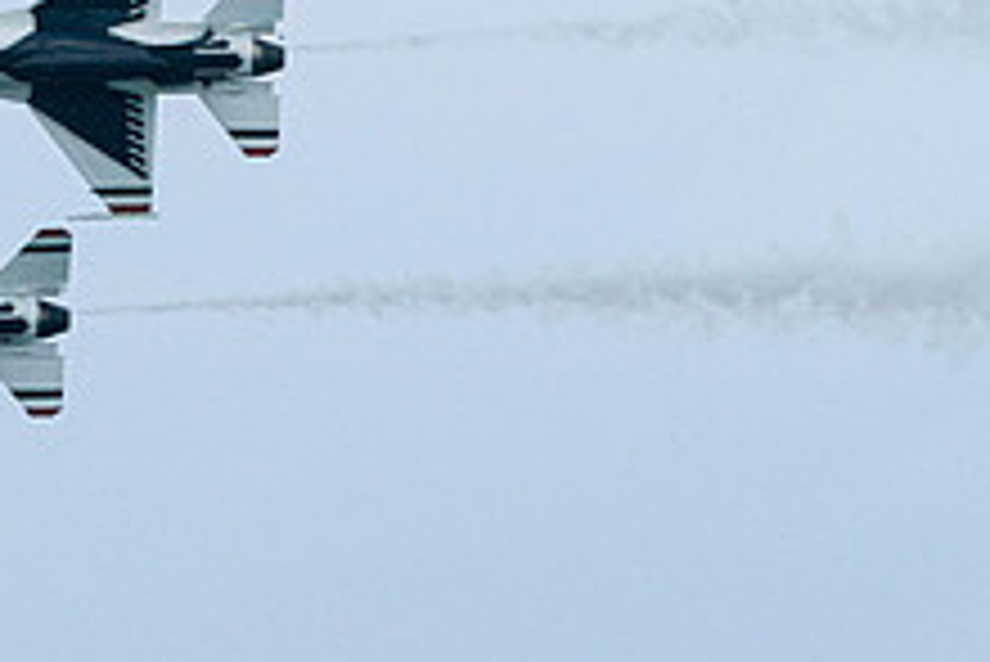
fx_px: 29058
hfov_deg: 2.0
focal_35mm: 1056
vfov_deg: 1.3
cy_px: 205
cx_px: 680
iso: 640
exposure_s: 1/1600
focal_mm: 400
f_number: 25
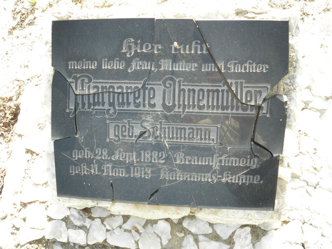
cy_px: 124
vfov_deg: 53.1
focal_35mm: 26
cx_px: 166
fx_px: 249
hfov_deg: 67.3
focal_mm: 4.6
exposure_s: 1/160
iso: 200
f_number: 5.6
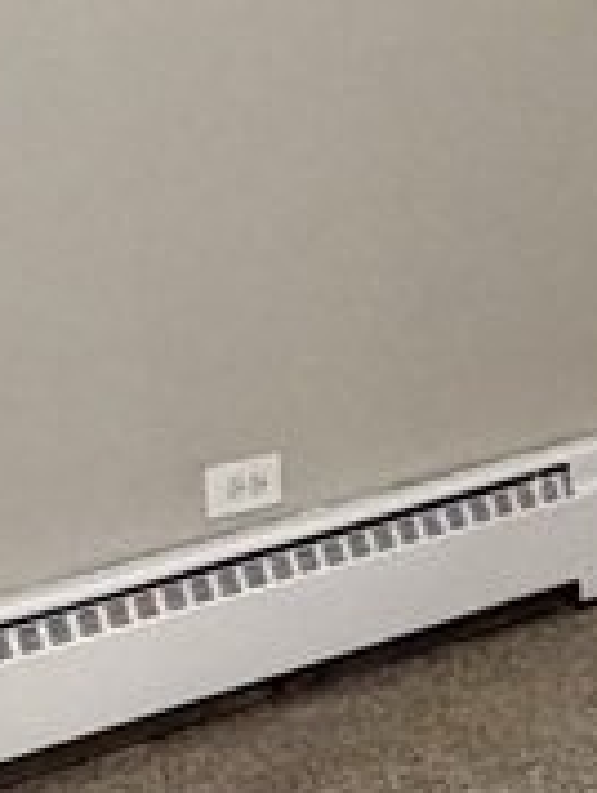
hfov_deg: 12.5
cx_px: 878
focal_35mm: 113
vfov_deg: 17.0
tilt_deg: -7.8
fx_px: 2592
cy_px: 18
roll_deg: +2.6
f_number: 2.2
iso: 500
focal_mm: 2.22
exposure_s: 1/60
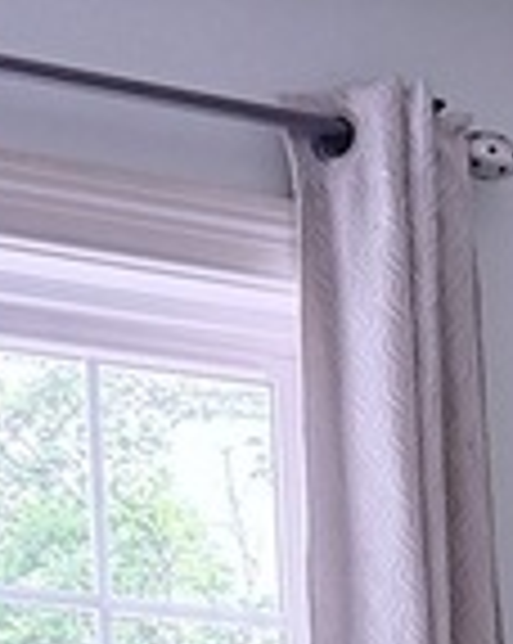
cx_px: 819
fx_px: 3366
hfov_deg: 8.5
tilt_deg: -4.9
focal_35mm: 177
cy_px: 1851
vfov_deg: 9.1
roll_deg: +1.4
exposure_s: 1/138
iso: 200
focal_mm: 6.76
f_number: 1.78
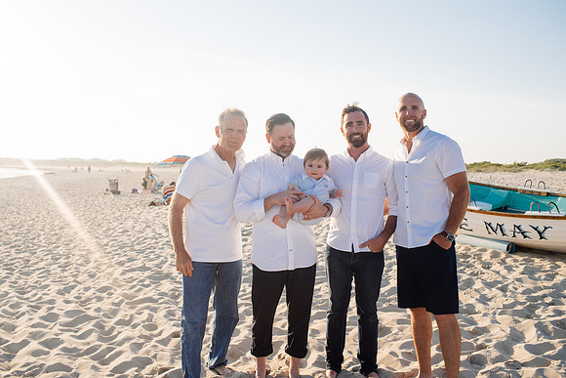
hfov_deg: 54.4
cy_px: 189
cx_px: 283
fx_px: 550
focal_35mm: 35
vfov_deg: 37.9
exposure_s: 1/800
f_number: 4
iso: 160
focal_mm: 35
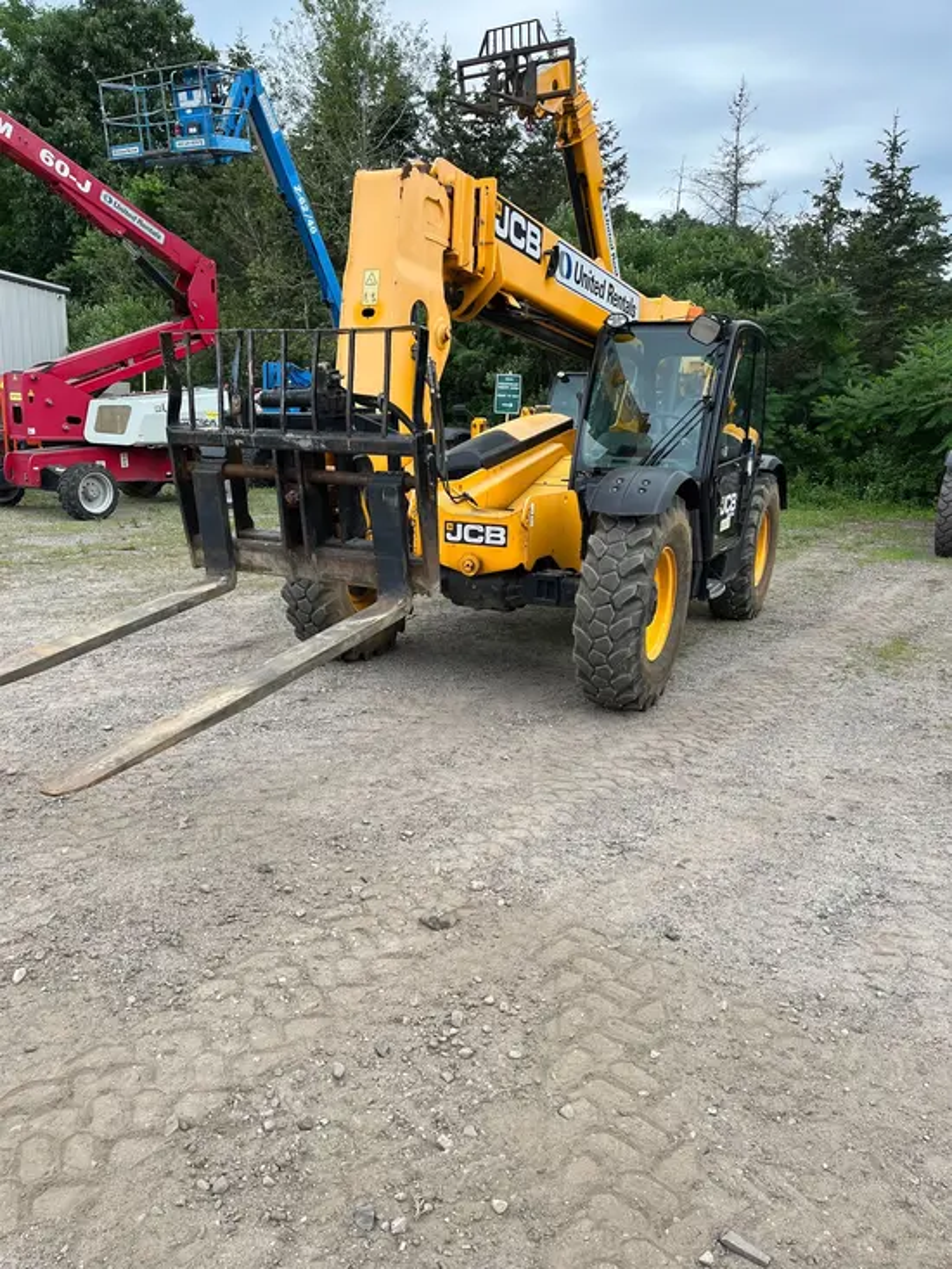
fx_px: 953
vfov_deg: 67.3
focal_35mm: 26
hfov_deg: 53.1
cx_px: 476
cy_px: 634
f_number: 1.6
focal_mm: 5.1
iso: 50
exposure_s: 1/394
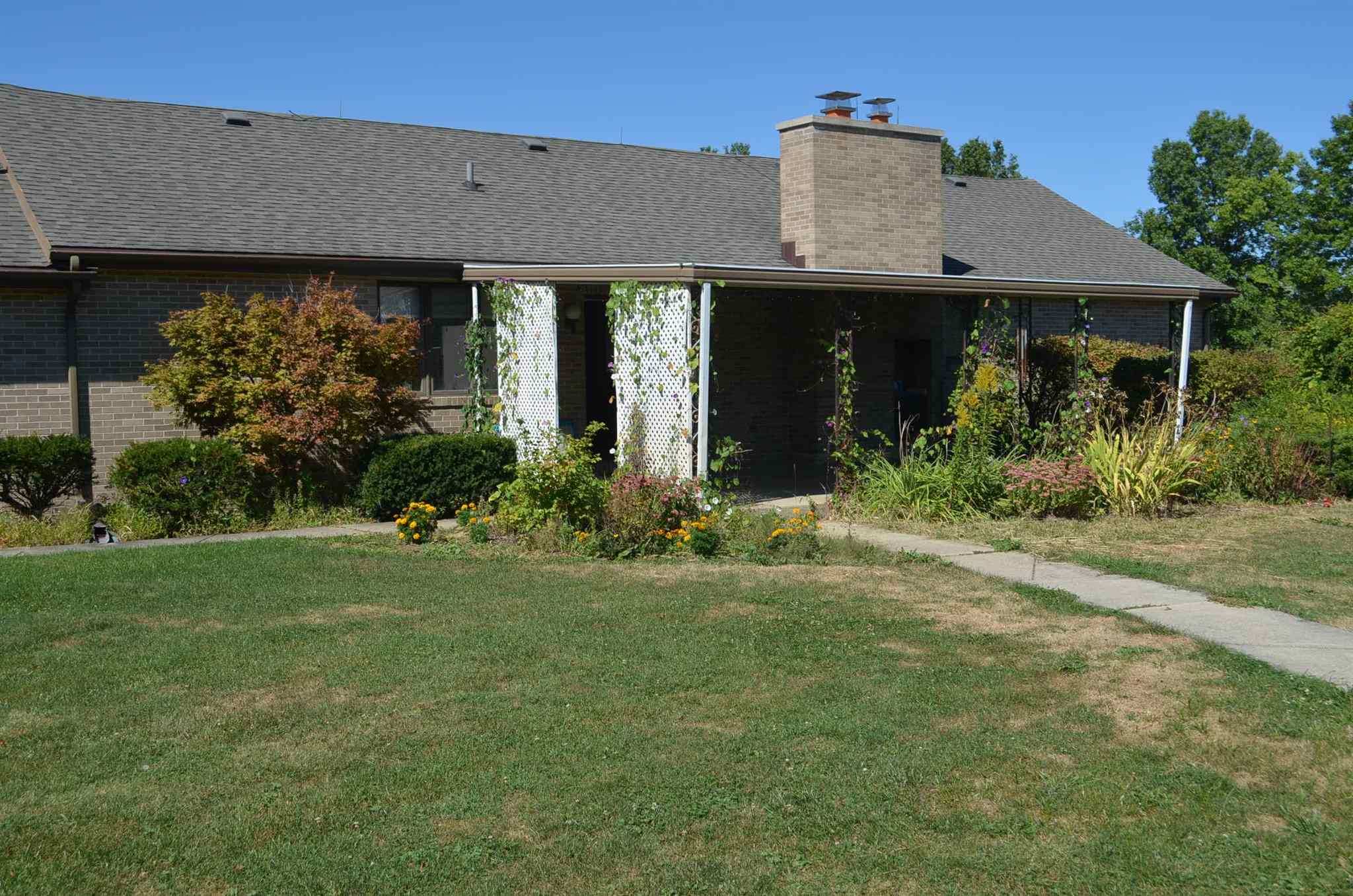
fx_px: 1350
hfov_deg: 53.2
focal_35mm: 36
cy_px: 448
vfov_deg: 36.7
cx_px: 676
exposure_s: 1/250
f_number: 8
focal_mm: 24
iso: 100
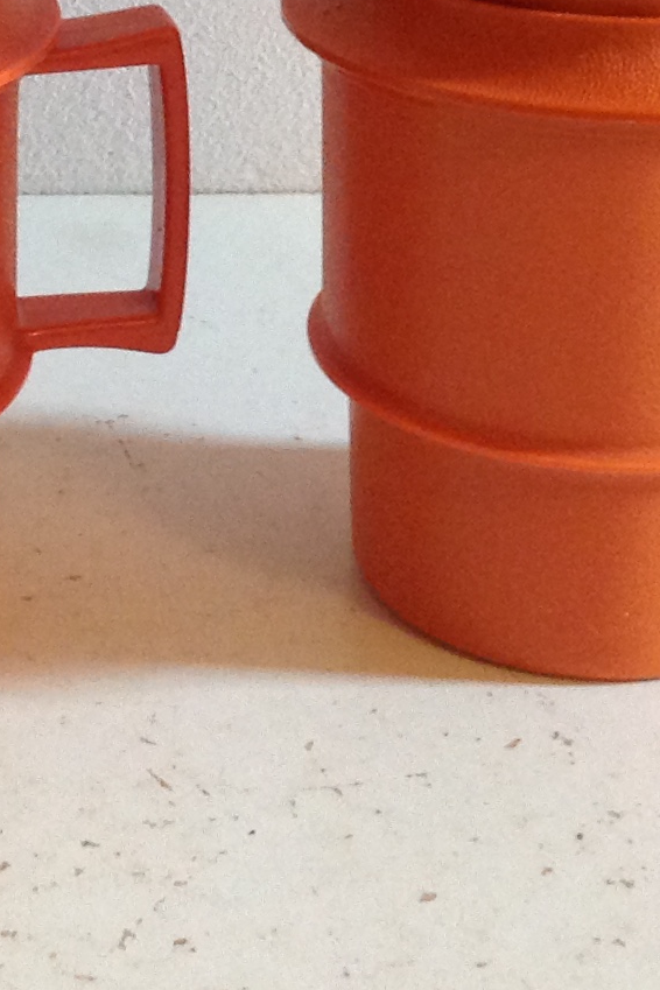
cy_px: -8
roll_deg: -0.6
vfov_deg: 18.0
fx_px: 3052
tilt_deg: -16.6
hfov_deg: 12.3
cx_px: 175
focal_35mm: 111
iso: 250
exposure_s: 1/15
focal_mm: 4.28
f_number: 2.4
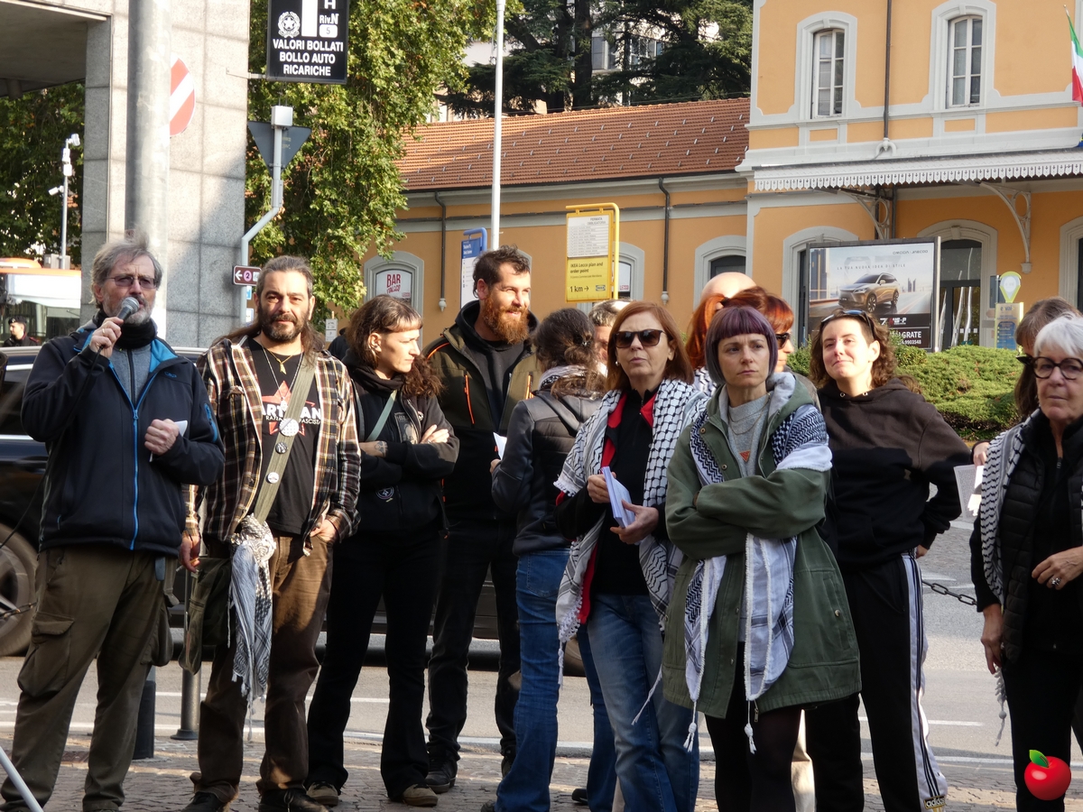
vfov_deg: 13.2
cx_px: 542
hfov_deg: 17.6
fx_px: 3504
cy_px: 406
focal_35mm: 112
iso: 80
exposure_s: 1/100
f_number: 5
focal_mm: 20.1
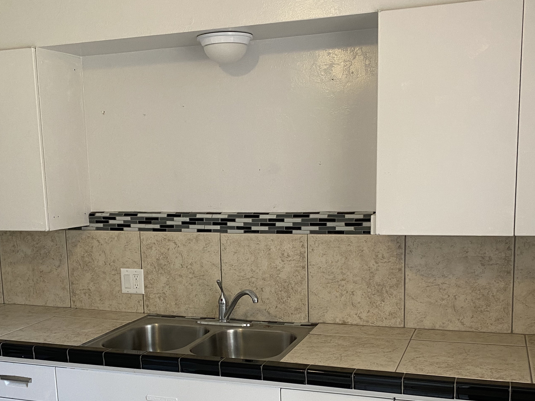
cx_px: 257
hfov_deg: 45.8
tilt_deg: -8.4
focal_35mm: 41
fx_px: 634
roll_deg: +1.5
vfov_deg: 34.7
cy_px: 281
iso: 100
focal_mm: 4.25
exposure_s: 1/60
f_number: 1.8
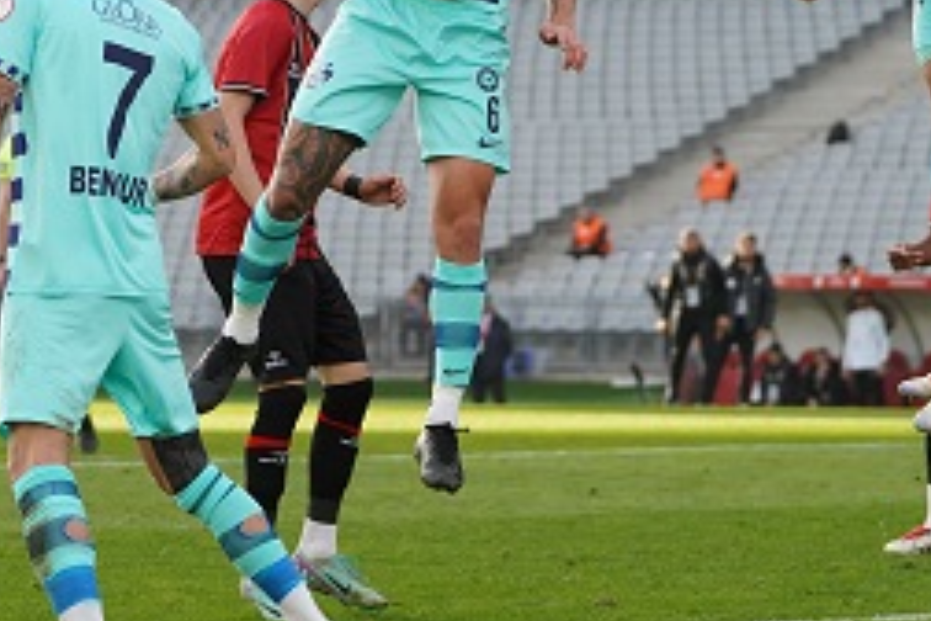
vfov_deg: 5.0
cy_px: 104
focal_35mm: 276
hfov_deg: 7.5
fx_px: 7137
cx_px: 325
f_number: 4.5
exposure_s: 1/2000
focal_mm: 116
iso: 1250
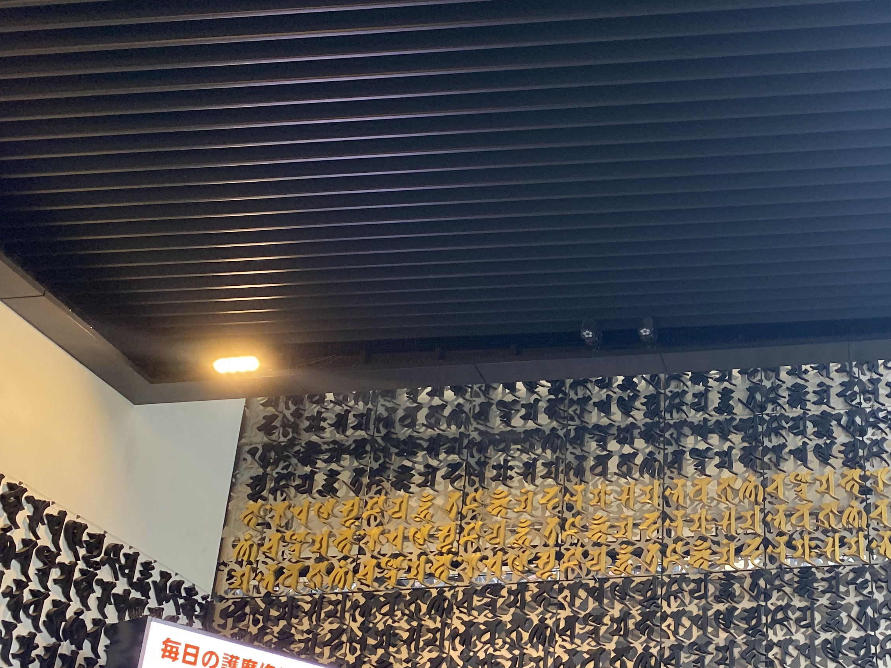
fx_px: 1184
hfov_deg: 38.8
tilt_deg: +24.2
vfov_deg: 31.2
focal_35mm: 46
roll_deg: +1.8
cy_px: 463
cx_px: 772
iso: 125
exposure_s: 1/121
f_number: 1.8
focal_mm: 4.25
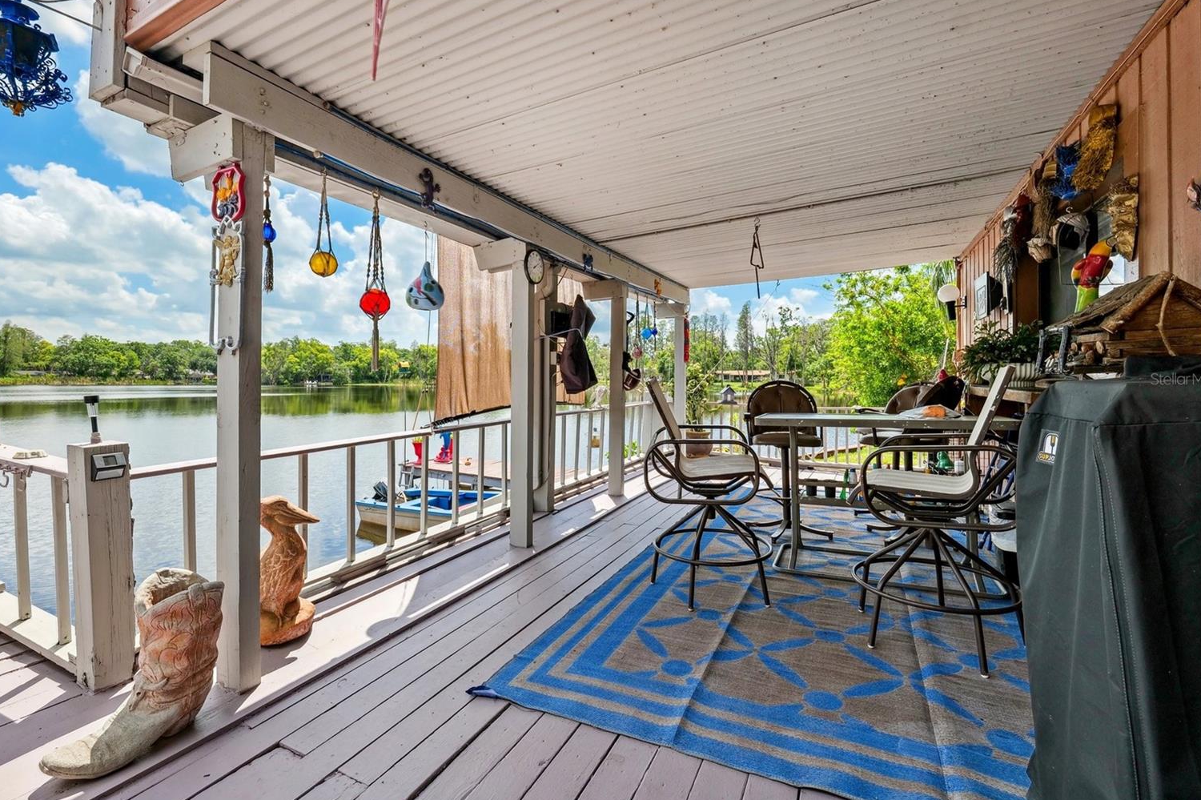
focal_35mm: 16
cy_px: 379
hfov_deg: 96.7
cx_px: 581
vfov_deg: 73.7
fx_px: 534
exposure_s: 1/320
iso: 400
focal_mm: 15
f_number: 8
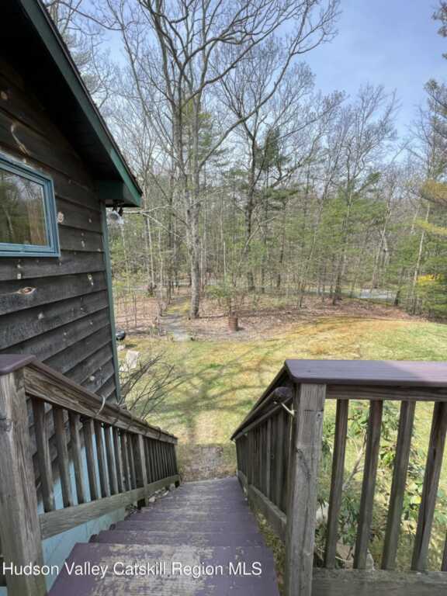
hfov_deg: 89.9
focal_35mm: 13
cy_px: 298
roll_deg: -0.3
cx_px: 224
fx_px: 224
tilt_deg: -8.5
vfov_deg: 106.2
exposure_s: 1/612
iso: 32
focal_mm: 1.57
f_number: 1.8
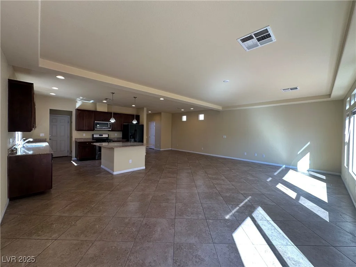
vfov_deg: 85.7
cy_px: 134
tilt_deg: -0.5
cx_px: 178
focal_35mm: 14
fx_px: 144
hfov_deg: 102.1
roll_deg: -1.1
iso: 80
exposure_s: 1/120
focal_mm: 2.22
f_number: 2.2
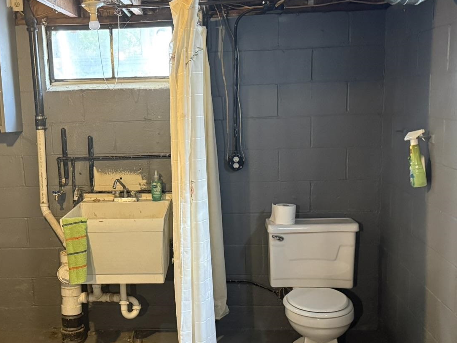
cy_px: 196
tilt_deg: -9.5
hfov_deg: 41.7
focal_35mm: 45
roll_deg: +2.1
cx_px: 163
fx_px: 594
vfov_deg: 32.1
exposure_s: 1/60
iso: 800
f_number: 1.78
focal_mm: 6.76
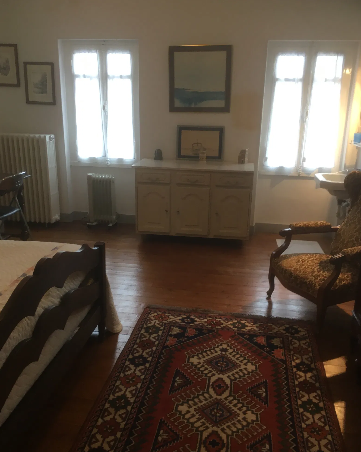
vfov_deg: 57.2
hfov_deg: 47.1
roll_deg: -1.2
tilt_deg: -16.1
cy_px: 232
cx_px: 180
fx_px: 414
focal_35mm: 31
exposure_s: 1/33
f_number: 2.2
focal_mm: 4.15
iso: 64
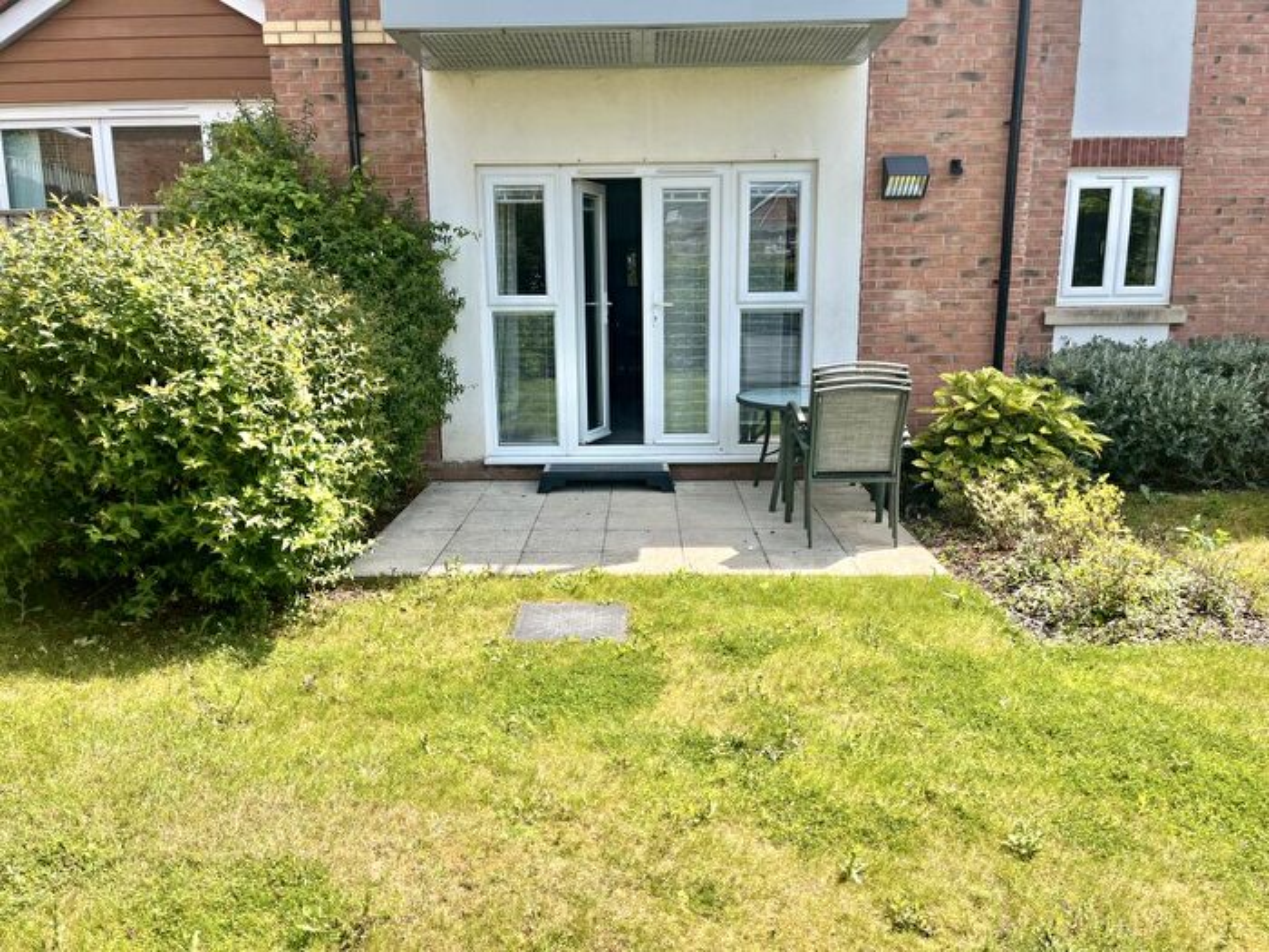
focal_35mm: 26
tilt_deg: -12.2
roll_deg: +0.3
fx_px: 953
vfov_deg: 53.1
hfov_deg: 67.3
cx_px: 634
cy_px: 476
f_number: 1.6
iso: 50
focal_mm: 5.1
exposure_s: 1/1175
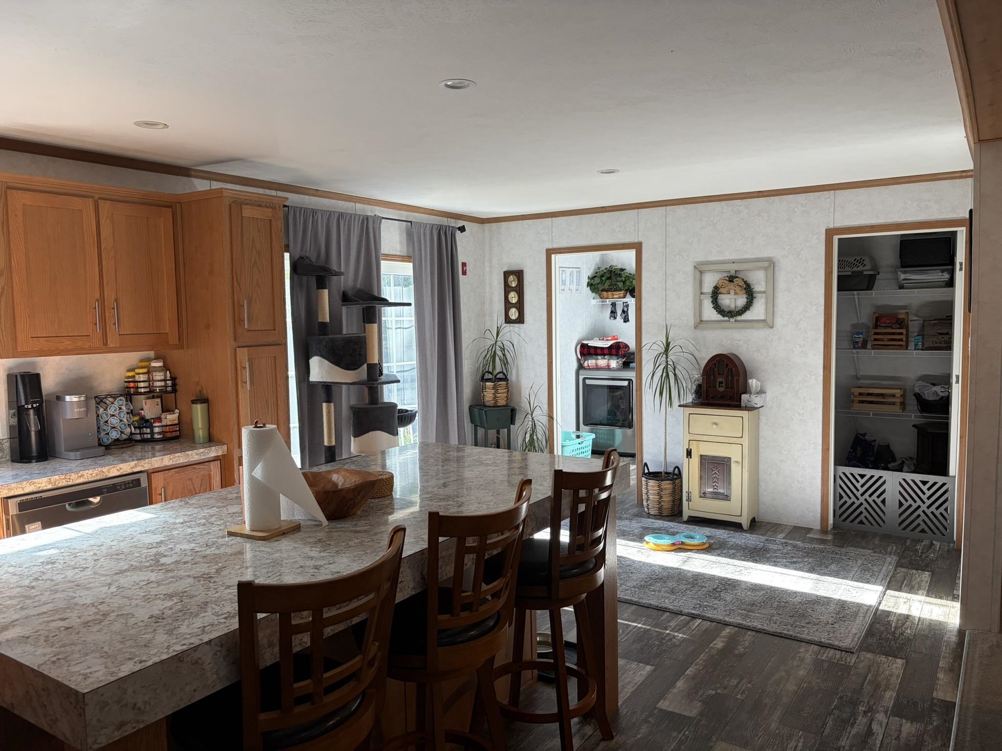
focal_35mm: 26
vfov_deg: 53.1
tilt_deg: -4.8
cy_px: 376
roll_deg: +1.9
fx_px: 753
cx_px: 501
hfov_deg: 67.3
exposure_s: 1/122
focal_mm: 5.96
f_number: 1.6
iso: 125
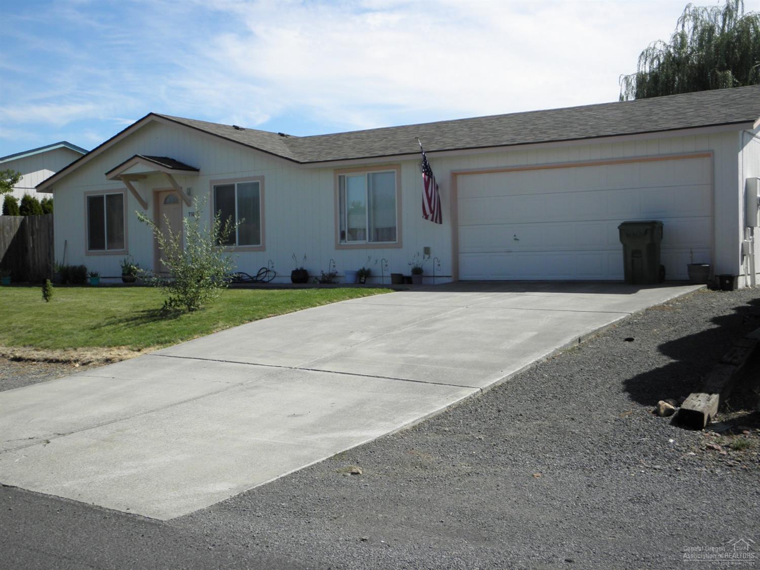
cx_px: 380
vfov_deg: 36.8
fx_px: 856
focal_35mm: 39
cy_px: 285
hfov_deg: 47.9
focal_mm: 7.1
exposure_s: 1/800
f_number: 3.8
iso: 100
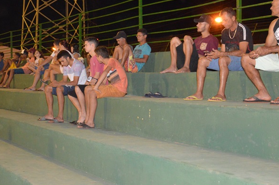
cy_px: 58
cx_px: 78
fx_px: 604
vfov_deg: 17.4
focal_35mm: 78
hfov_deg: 25.8
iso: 2200
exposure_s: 1/60
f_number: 4
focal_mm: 30
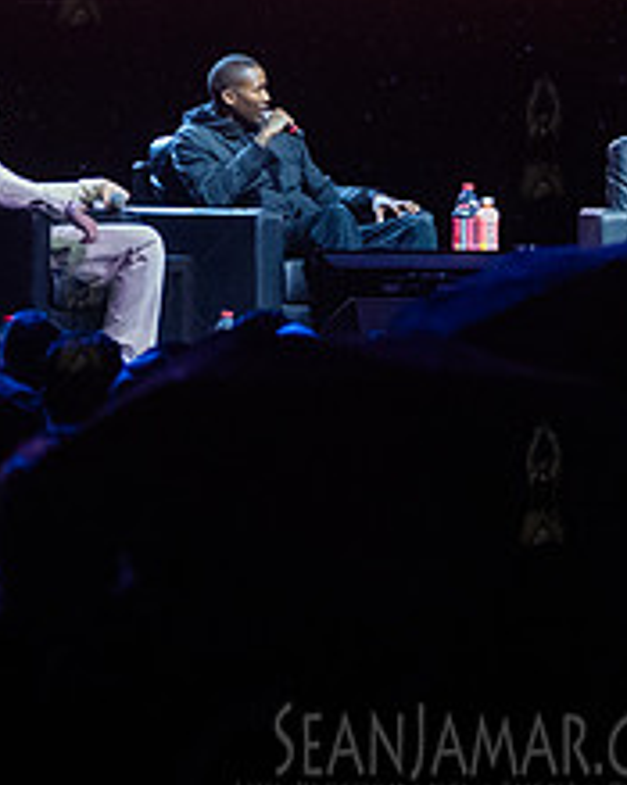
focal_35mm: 401
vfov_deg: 4.8
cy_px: 134
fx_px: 9308
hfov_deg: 3.9
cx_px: 541
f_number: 4.5
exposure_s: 1/1000
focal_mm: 135
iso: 5000
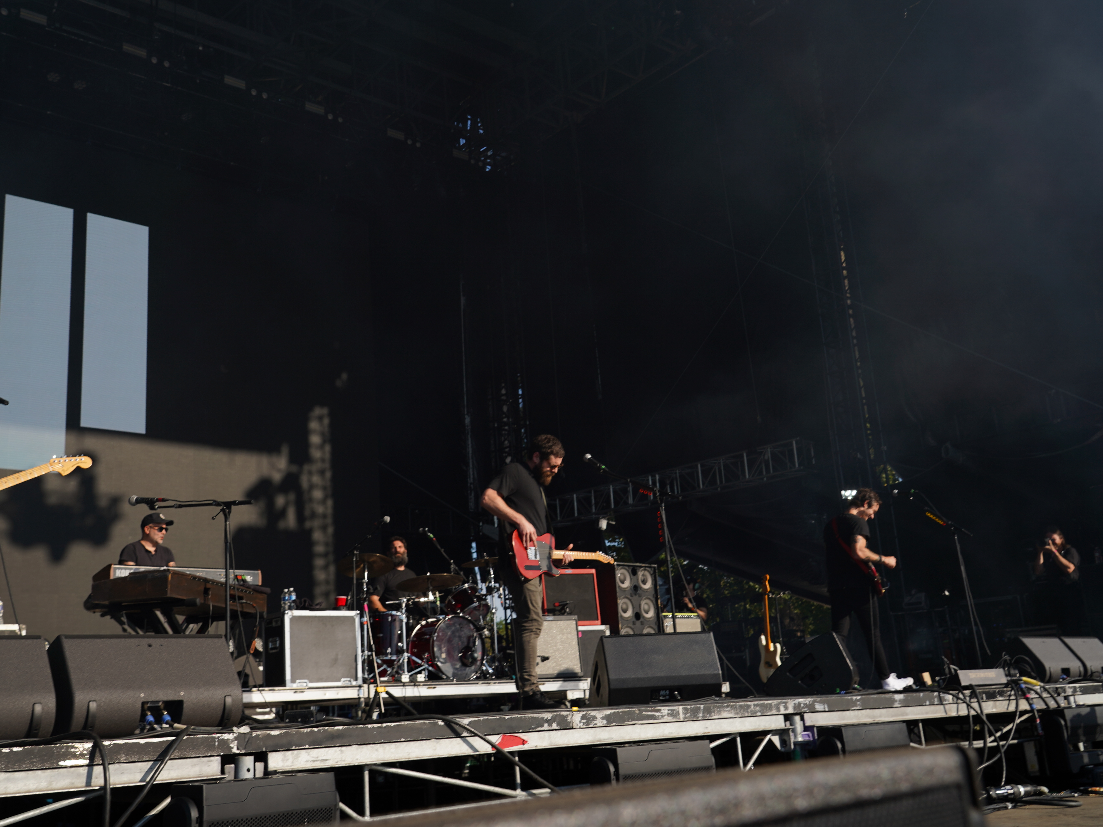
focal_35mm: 34
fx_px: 1083
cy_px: 409
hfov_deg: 53.8
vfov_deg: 41.8
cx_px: 480
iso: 100
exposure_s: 1/400
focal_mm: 31
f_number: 8
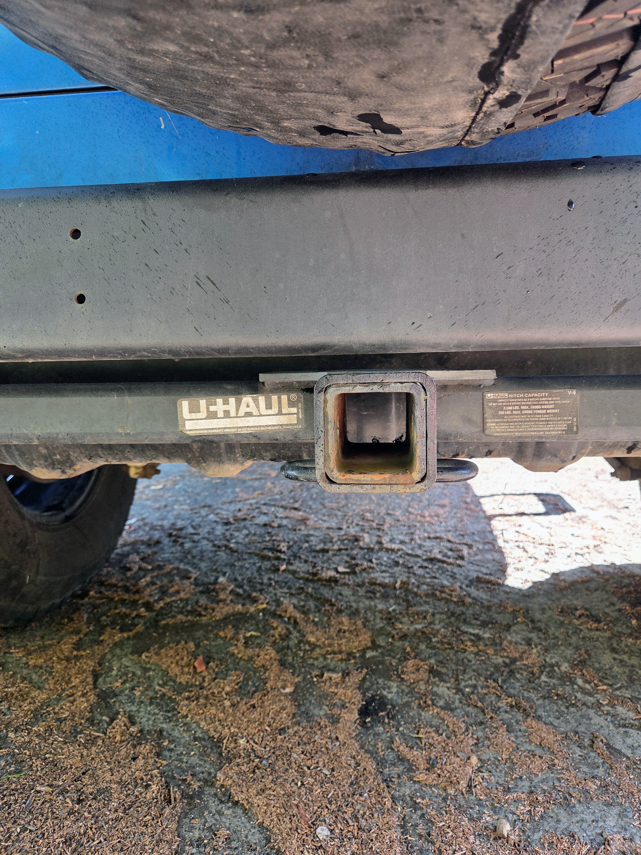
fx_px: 568
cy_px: 428
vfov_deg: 73.9
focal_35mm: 23
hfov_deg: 58.9
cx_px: 320
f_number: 1.8
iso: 100
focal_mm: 5.4
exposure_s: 1/180
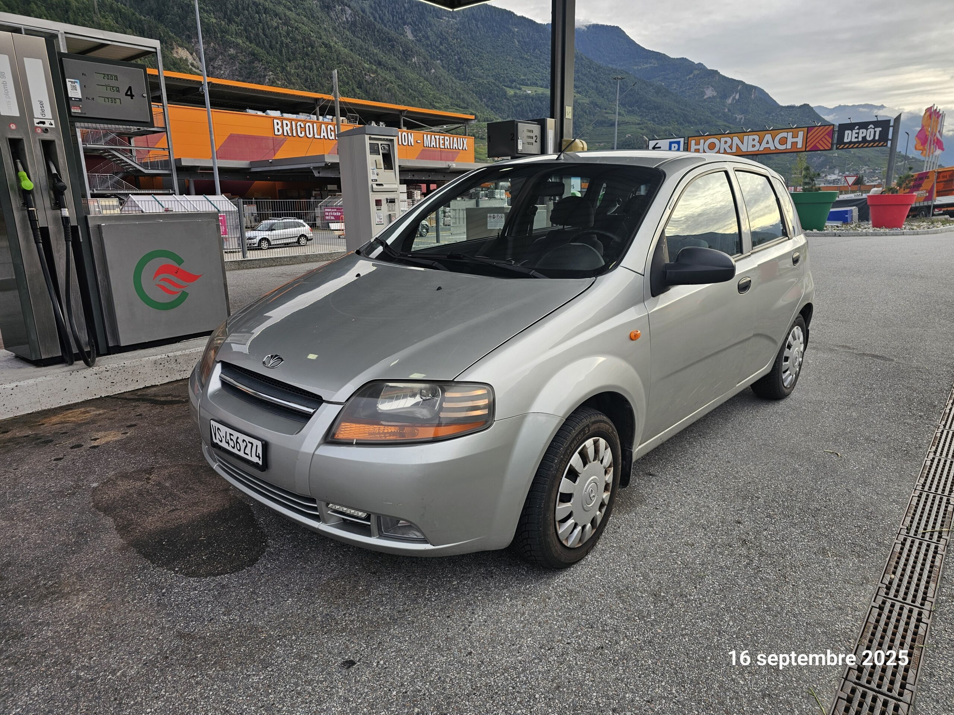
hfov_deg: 73.9
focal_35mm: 23
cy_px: 358
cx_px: 477
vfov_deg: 58.9
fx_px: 634
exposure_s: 1/100
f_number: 1.7
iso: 16
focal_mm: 6.3
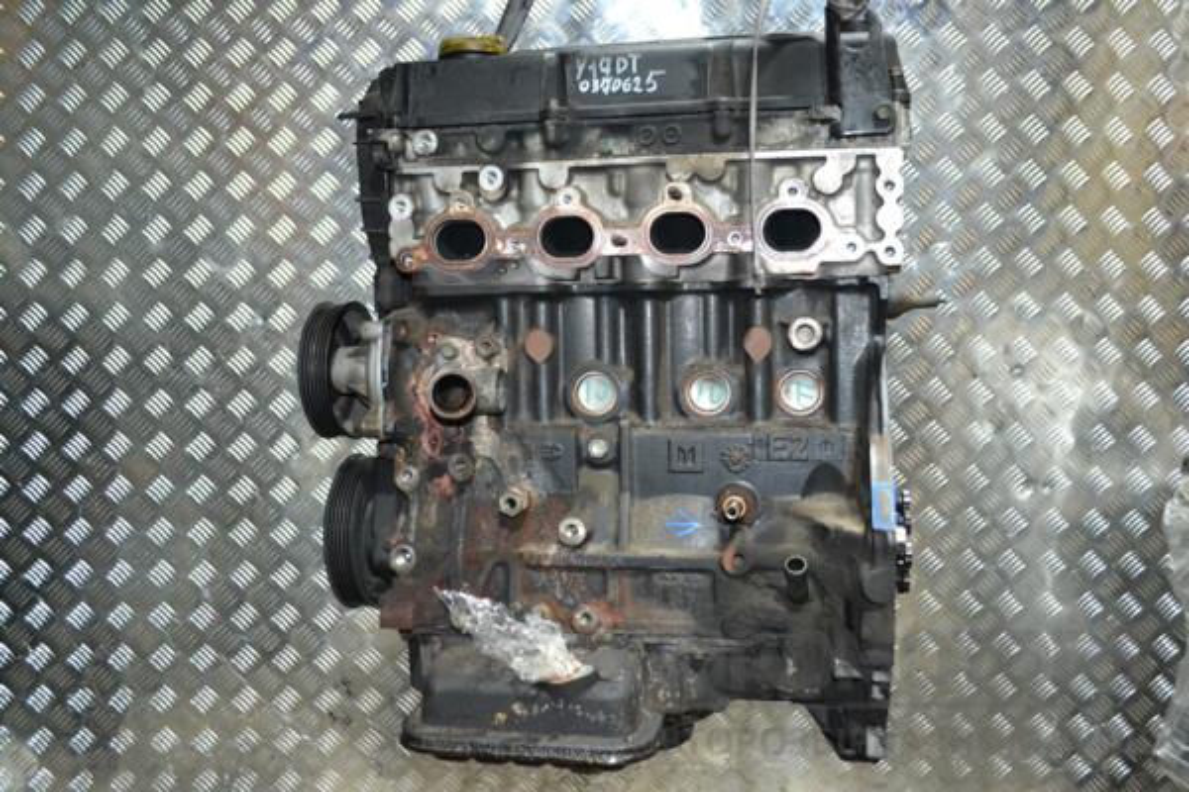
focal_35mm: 33
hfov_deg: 57.2
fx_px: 1090
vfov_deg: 40.0
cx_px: 594
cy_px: 396
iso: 2000
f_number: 3.8
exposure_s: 1/60
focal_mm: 22
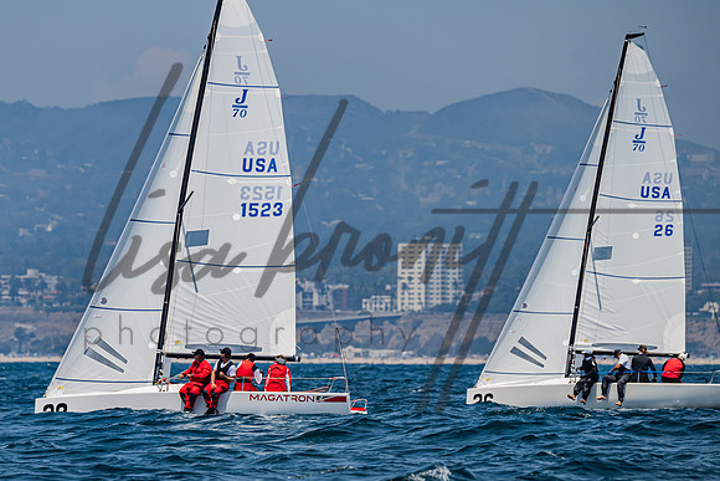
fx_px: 8334
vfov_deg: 3.3
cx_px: 269
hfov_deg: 4.9
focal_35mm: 417
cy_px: 275
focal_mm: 290
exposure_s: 1/2000
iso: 400
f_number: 6.3
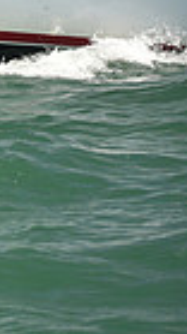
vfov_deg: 7.0
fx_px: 2702
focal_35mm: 306
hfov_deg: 3.8
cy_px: -117
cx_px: -501
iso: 250
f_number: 4
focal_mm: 70
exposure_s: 1/800
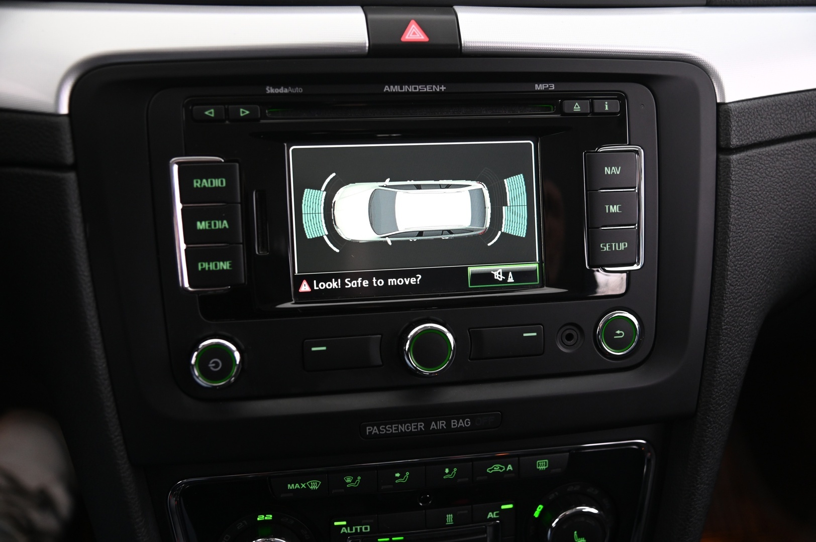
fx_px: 861
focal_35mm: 38
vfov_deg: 35.0
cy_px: 271
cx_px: 408
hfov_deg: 50.7
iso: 2000
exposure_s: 1/15
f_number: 4
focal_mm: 38
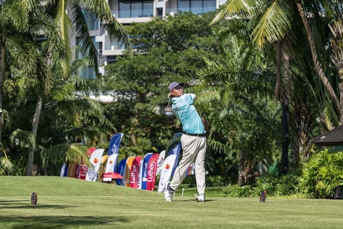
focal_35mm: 103
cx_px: 192
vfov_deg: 13.3
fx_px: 981
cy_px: 101
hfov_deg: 19.8
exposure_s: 1/5000
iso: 200
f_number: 2.8
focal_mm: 87
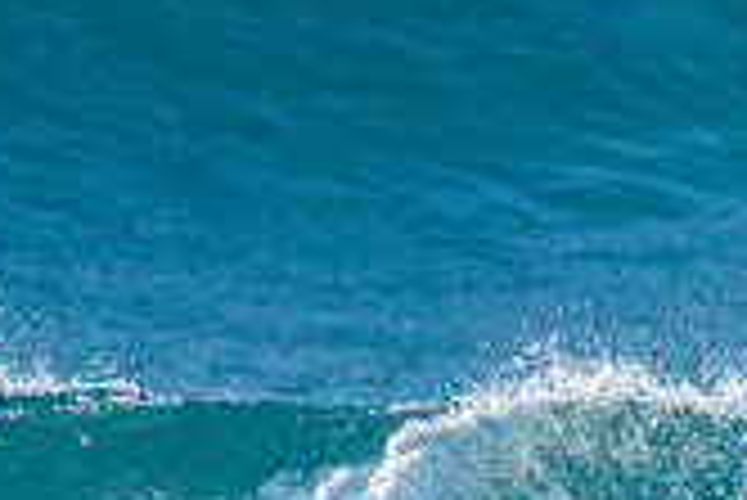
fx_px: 36177
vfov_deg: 0.8
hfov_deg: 1.2
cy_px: 745
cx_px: 306
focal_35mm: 1742
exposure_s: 1/2000
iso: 500
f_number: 5.6
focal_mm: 500
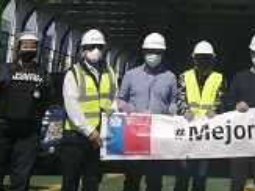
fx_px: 721
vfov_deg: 14.0
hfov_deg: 19.3
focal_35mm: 98
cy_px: -103
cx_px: 274
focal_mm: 3.62
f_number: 1.8
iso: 50
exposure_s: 1/2421
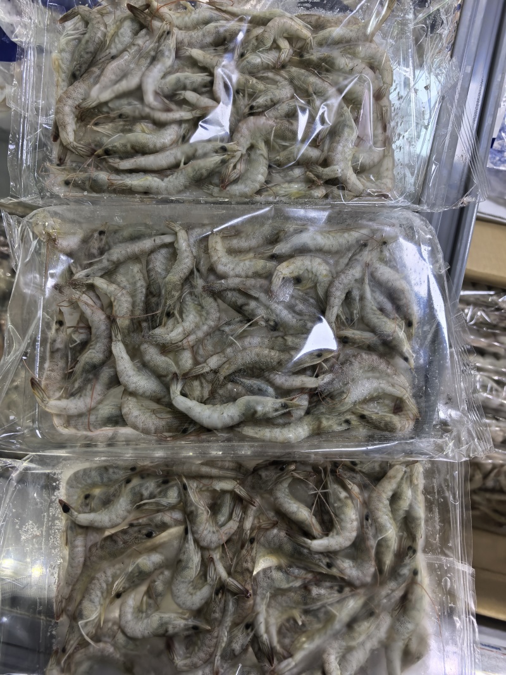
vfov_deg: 71.6
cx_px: 253
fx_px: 468
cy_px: 338
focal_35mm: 24
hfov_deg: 56.8
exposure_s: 1/100
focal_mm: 6.98
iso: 250
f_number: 2
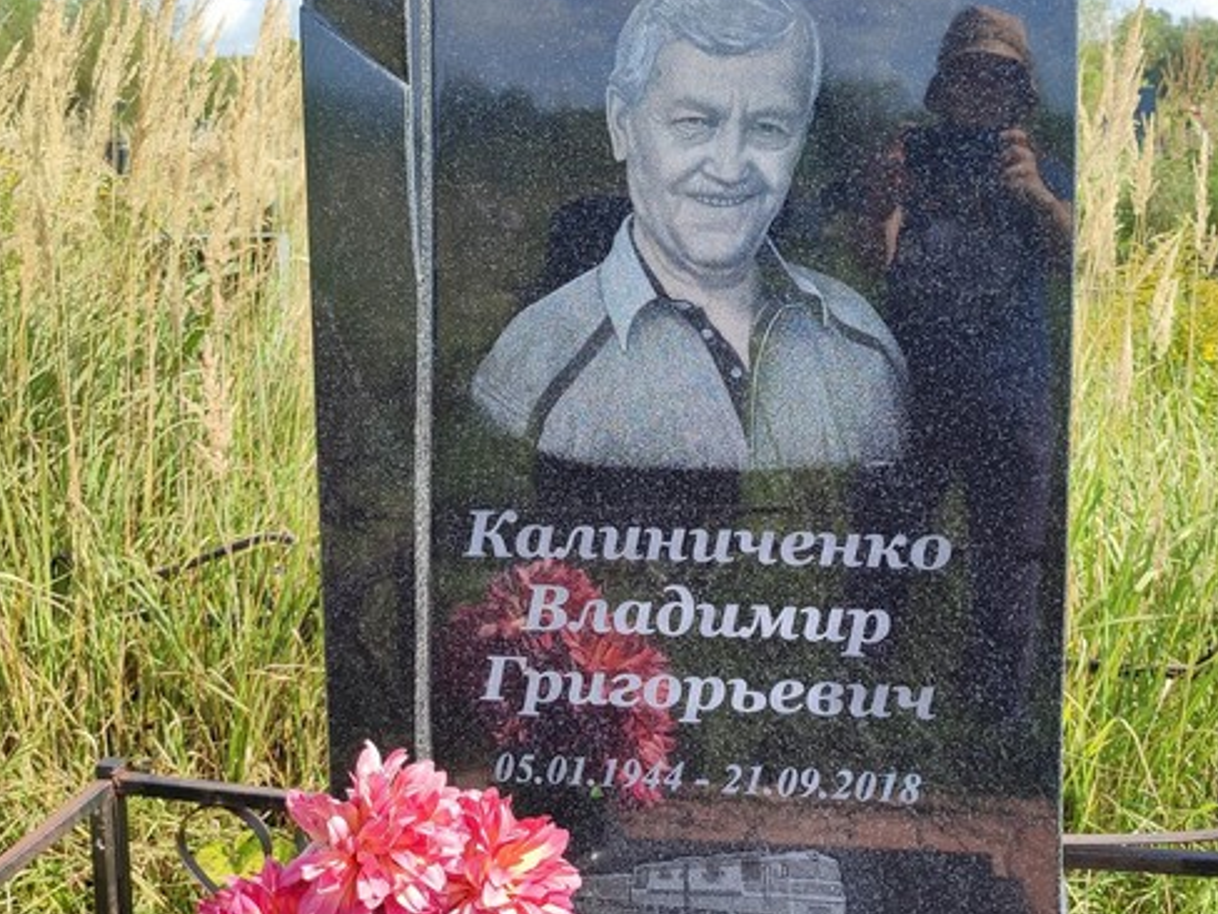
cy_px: 310
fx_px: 1443
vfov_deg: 34.8
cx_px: 659
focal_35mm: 41
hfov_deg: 45.7
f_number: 1.9
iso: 50
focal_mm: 6.04
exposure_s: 1/411
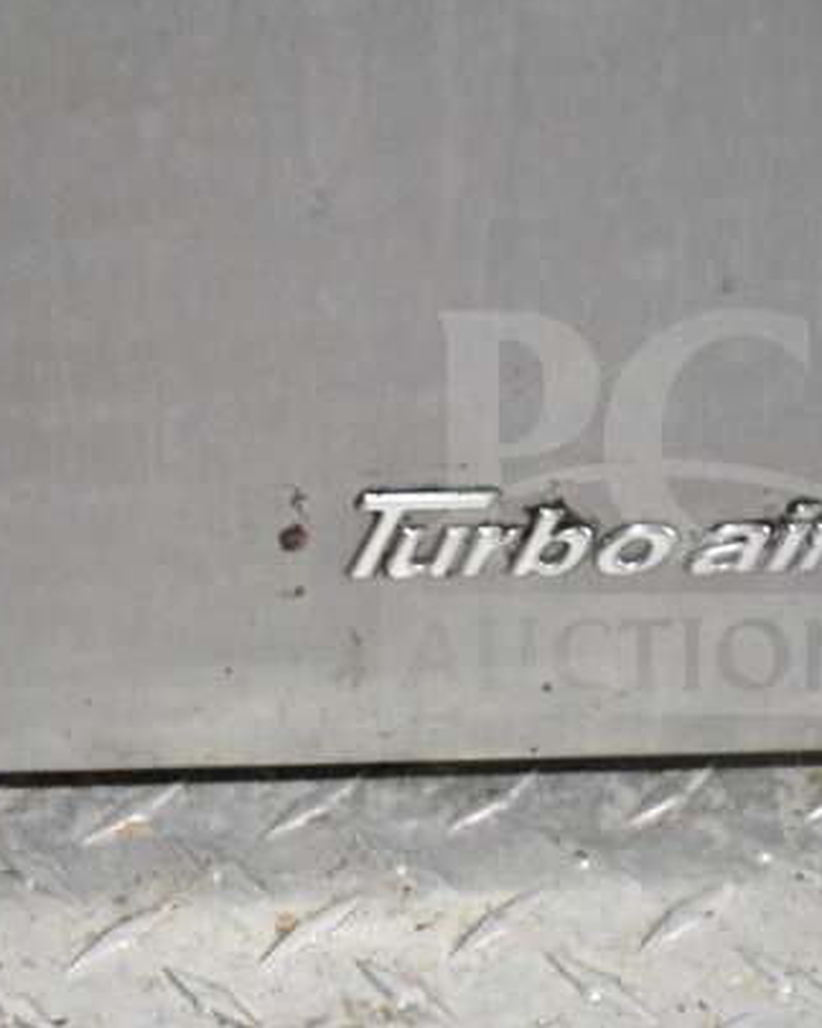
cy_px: 513
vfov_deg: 18.8
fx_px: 3103
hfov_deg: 15.0
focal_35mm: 102
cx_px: 664
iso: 22800
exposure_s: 1/80
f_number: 5.3
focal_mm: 48
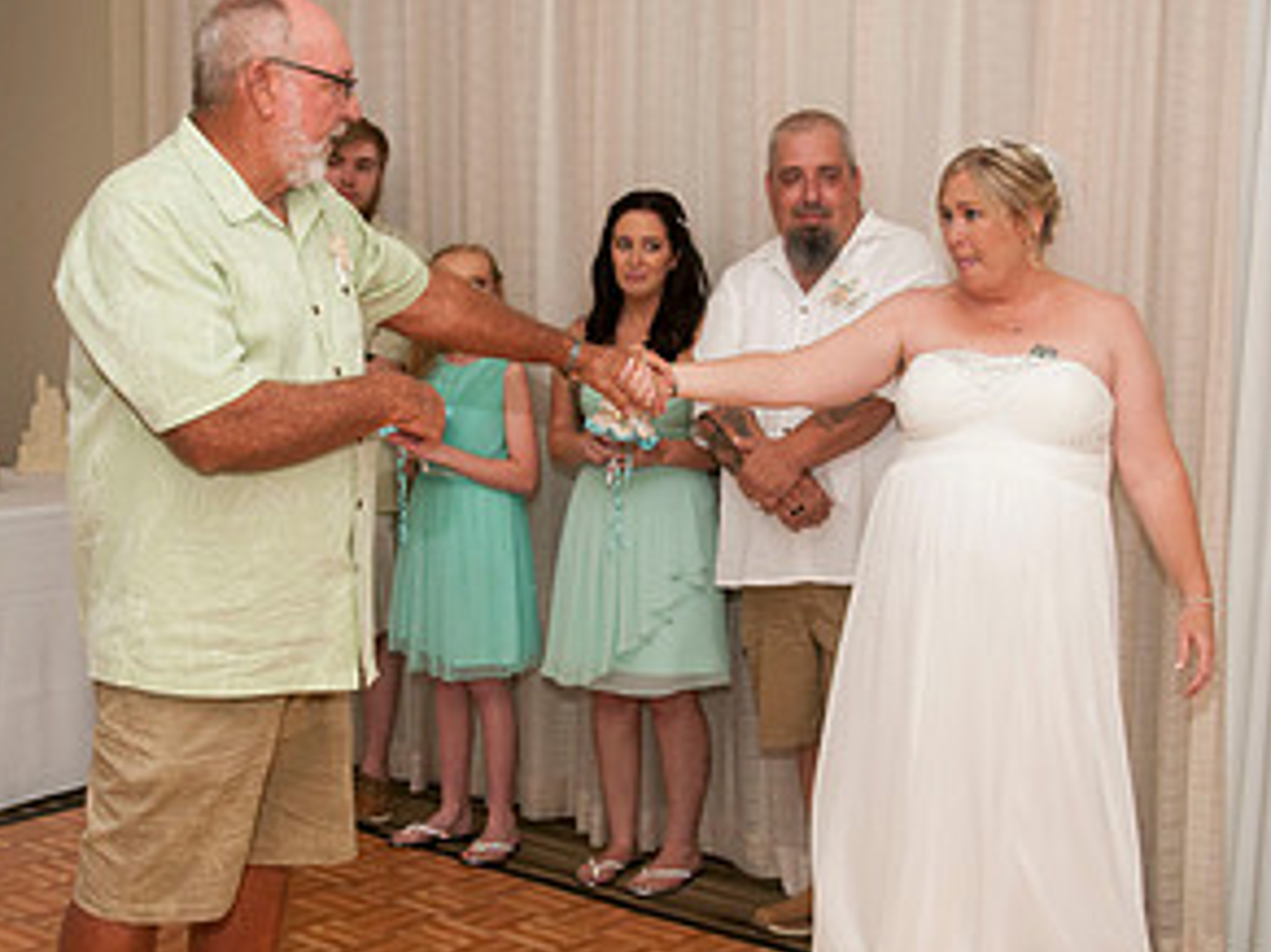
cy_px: 520
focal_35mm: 58
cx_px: 627
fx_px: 2129
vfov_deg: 25.2
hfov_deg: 33.2
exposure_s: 1/250
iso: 400
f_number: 5.6
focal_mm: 26
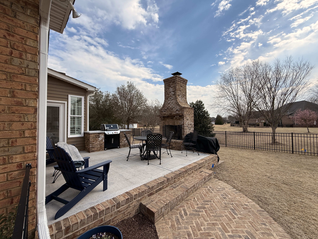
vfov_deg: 85.7
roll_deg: +0.3
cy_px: 120
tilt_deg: +1.1
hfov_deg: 102.1
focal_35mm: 14
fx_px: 129
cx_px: 159
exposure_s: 1/2092
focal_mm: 2.22
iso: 50
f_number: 2.2
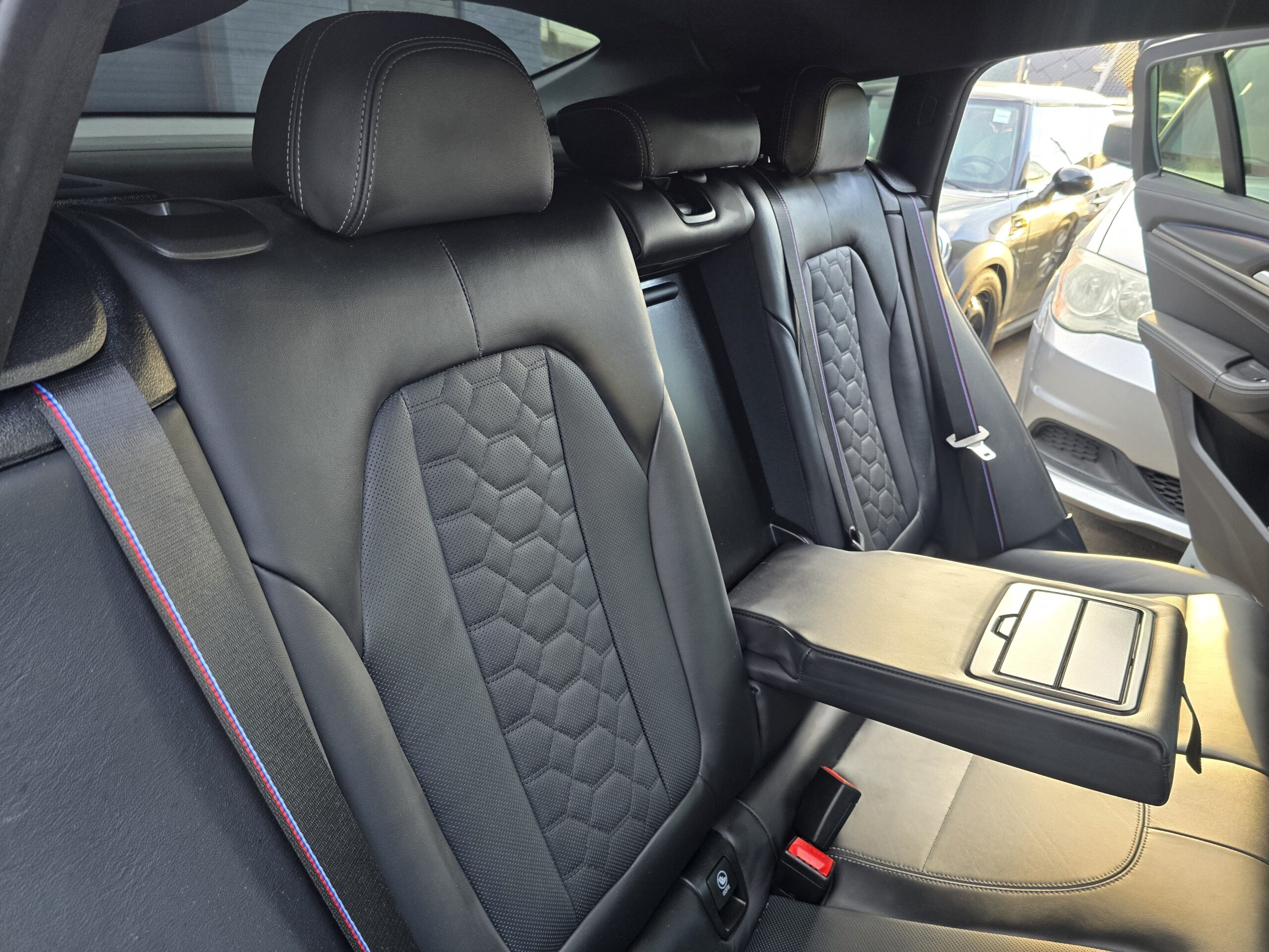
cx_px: 634
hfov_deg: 73.9
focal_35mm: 23
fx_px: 843
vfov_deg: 58.9
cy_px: 476
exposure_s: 1/120
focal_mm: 6.3
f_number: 1.7
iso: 250
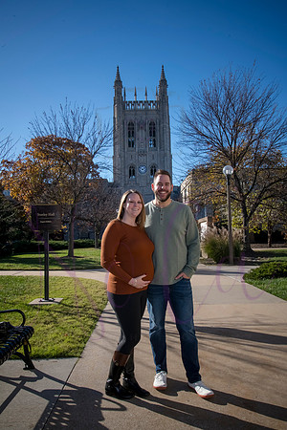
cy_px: 215
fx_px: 335
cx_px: 144
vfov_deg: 65.5
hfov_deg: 46.4
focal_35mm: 28
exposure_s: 1/250
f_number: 20
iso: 640
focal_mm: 28
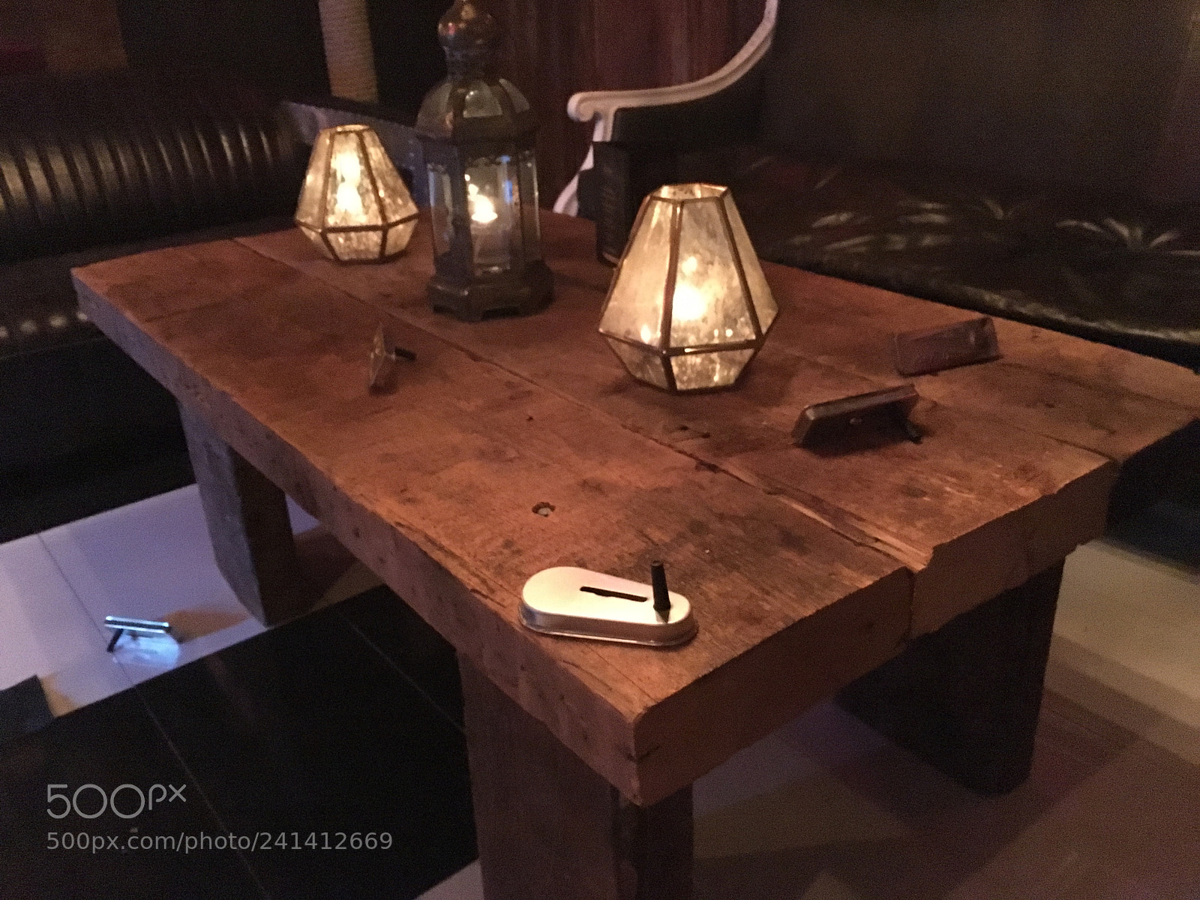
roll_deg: +2.4
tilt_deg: -22.1
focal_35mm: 29
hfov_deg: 61.7
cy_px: 450
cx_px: 600
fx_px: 1005
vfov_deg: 48.2
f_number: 2.2
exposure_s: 1/15
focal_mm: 4.15
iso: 2000
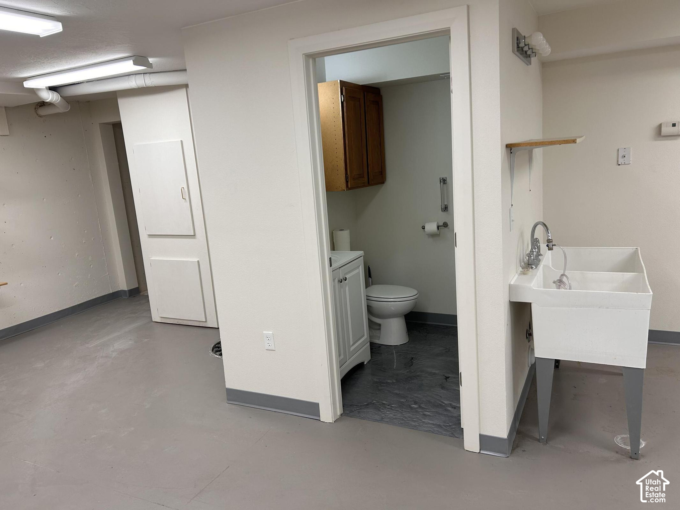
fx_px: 511
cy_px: 255
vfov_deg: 53.1
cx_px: 340
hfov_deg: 67.3
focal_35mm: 26
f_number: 1.5
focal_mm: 5.7
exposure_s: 1/166
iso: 50
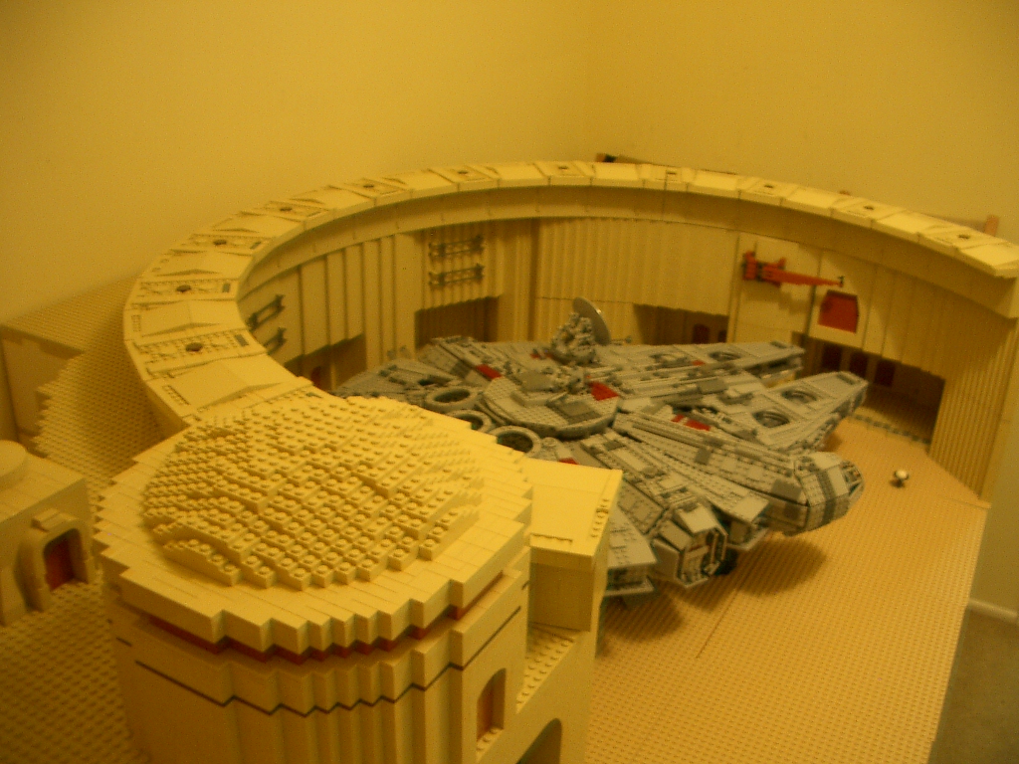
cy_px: 382
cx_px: 510
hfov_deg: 52.6
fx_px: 1030
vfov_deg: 40.7
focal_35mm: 35
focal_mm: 5.8
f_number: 2.6
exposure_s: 1/8
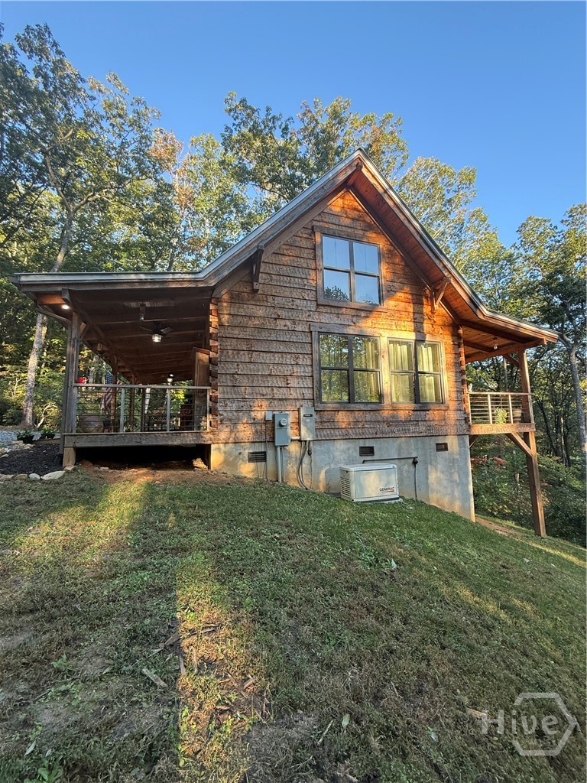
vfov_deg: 102.1
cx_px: 294
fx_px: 317
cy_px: 392
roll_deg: +0.7
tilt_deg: +6.6
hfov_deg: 85.7
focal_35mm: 14
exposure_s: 1/99
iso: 64
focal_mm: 2.22
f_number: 2.2
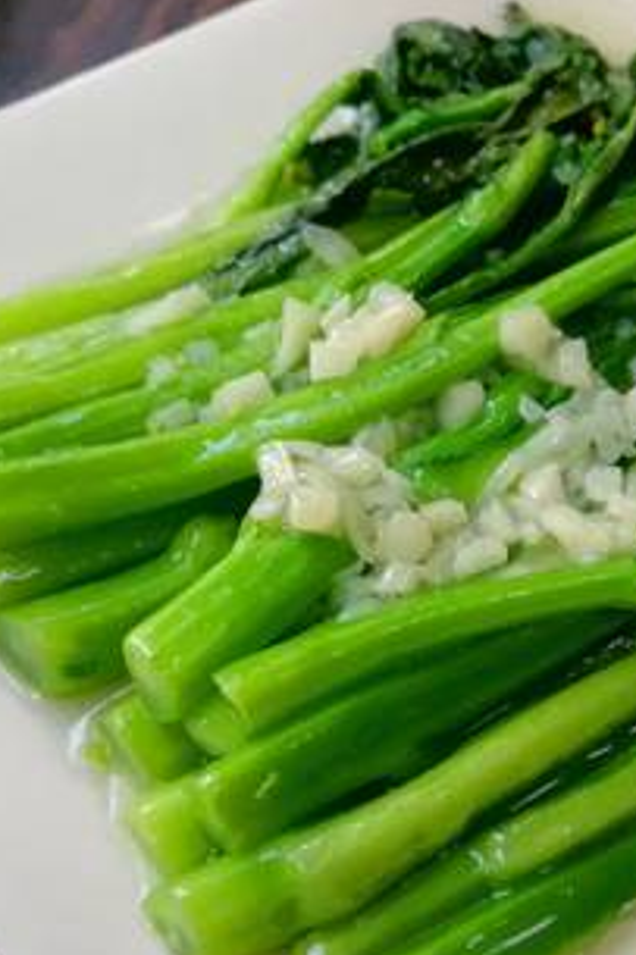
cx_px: 450
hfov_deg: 24.8
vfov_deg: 36.8
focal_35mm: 54
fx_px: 1433
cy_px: 560
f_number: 1.8
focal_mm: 3.83
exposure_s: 1/50
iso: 160
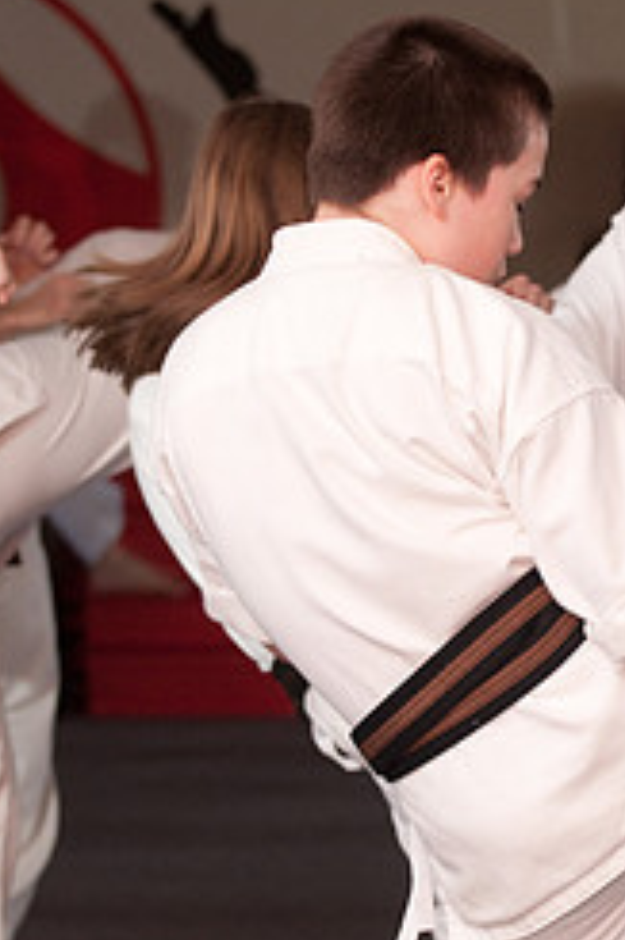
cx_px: 497
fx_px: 5033
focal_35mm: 193
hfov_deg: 7.1
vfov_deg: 10.7
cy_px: 533
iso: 800
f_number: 4.5
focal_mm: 70
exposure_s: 1/200
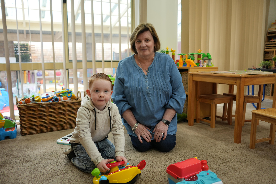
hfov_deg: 65.5
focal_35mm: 28
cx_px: 138
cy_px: 92
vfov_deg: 46.4
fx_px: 215
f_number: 2.8
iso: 640
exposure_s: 1/100
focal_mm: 28
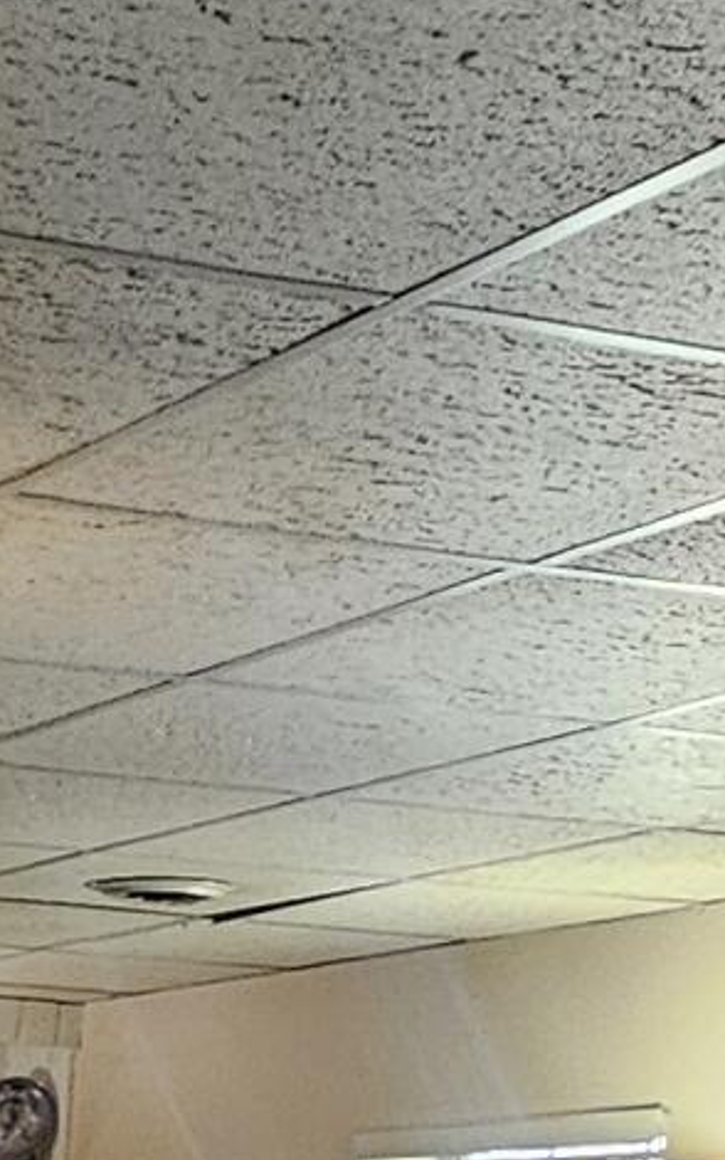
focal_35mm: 88
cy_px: 1994
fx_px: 2780
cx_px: -666
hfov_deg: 13.1
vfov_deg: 18.9
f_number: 2.2
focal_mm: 2.2
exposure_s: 1/40
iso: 320
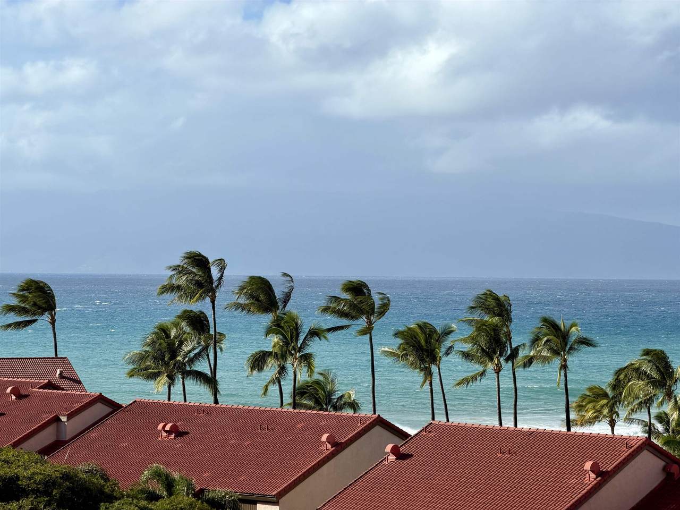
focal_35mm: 100
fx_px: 1964
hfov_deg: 19.6
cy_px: 255
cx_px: 340
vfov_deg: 14.8
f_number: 2.8
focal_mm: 16.89
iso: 20
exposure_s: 1/679
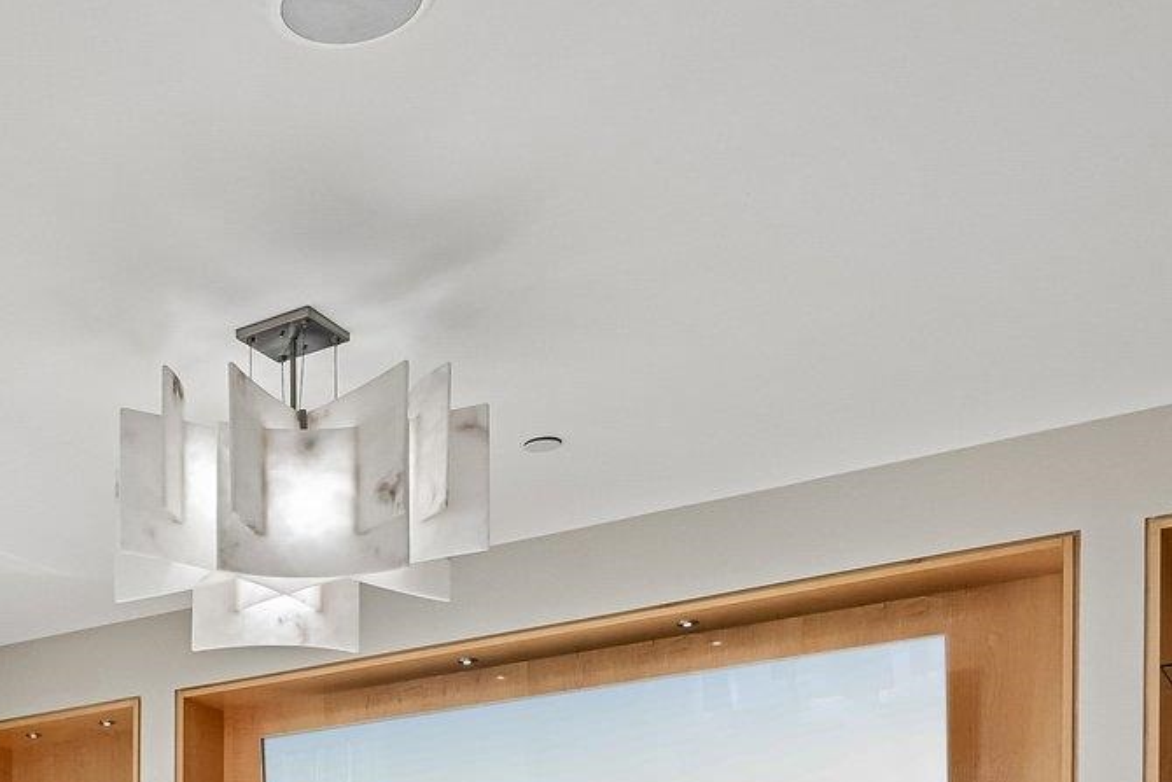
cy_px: 1135
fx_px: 1791
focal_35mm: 55
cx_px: -28
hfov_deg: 32.9
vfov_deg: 21.2
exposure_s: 1/400
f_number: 8
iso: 400
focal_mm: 18
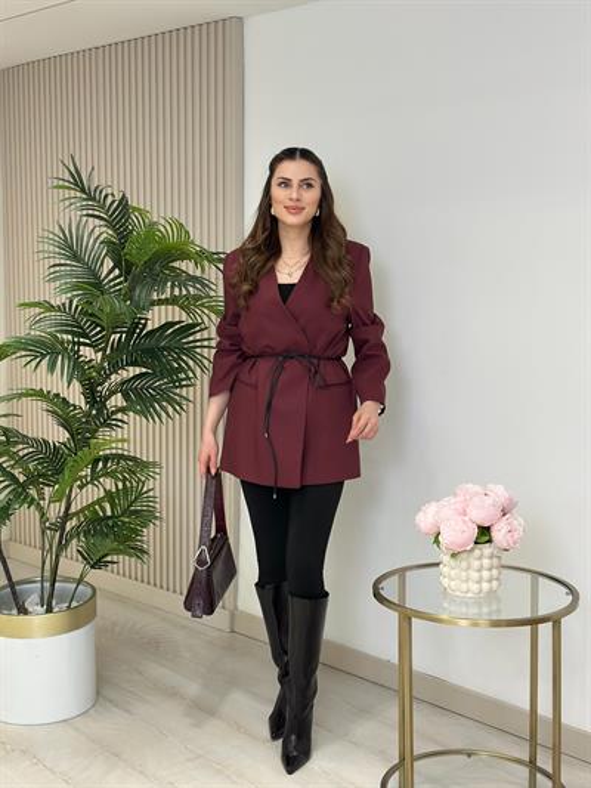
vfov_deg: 39.6
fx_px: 1092
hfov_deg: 30.3
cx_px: 296
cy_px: 394
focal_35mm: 48
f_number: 1.78
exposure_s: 1/212
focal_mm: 6.86
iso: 80
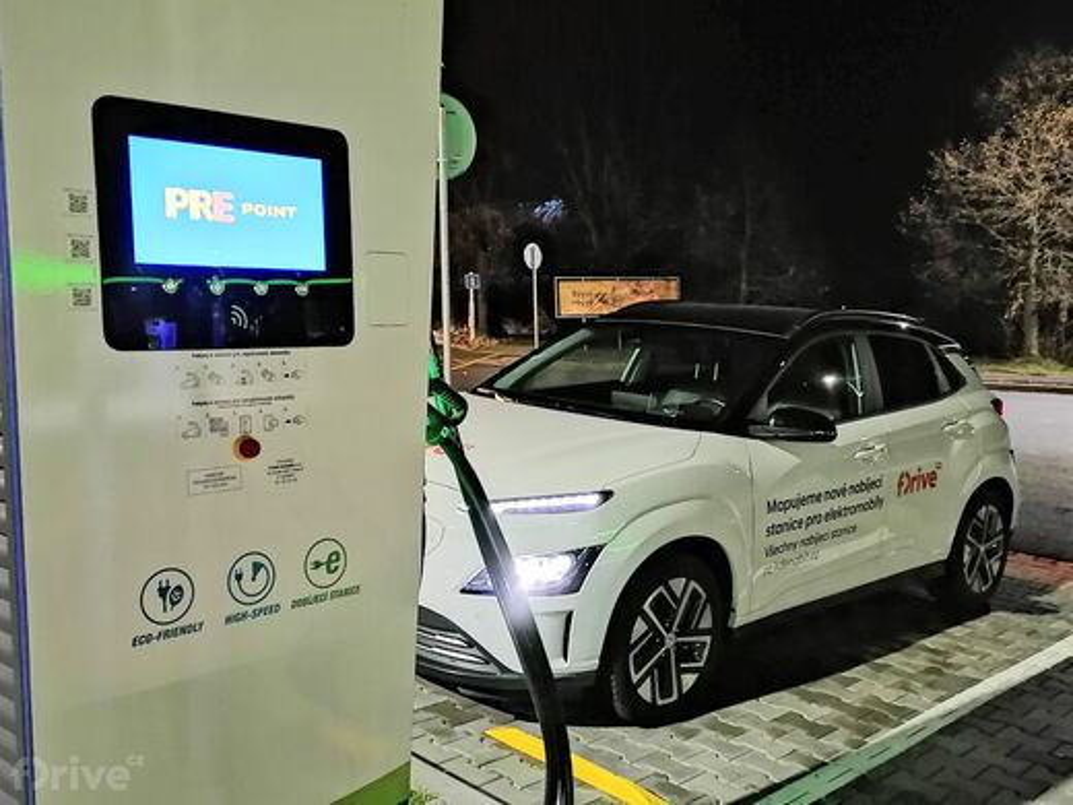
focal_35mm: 36
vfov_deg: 39.7
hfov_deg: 51.4
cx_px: 536
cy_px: 402
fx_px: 1116
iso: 1000
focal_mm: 5.3
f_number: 1.8
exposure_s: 4
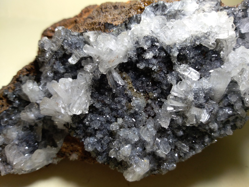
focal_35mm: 26
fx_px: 187
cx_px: 124
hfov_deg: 67.3
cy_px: 94
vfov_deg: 53.1
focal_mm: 3.54
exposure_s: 1/40
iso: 115
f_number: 2
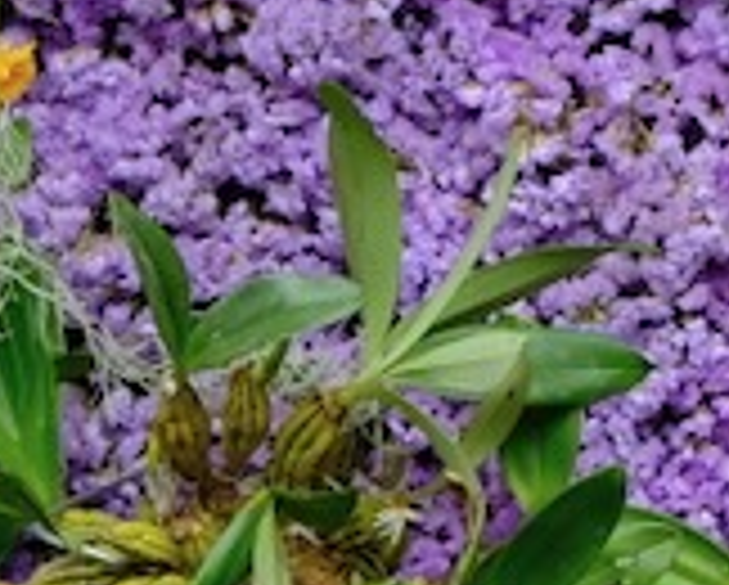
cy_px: 1354
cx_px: -490
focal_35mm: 237
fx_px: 5120
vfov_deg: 6.3
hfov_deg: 7.9
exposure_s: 1/180
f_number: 3.2
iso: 200
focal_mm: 21.4
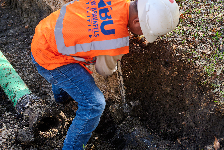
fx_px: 311
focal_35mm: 50
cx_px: 112
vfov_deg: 27.0
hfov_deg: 39.6
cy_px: 75
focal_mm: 50
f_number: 5.6
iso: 100
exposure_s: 1/200
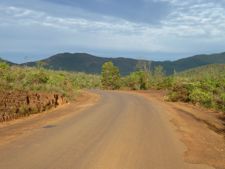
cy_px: 84
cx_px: 112
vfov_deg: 21.9
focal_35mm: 67
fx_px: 435
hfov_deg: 29.0
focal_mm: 11
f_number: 4.1
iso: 80
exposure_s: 1/200
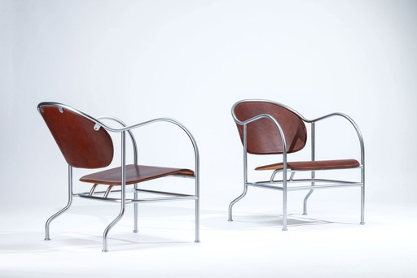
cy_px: 139
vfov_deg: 13.7
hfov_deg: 20.4
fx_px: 1159
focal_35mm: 100
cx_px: 208
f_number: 11
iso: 100
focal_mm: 100
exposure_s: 2
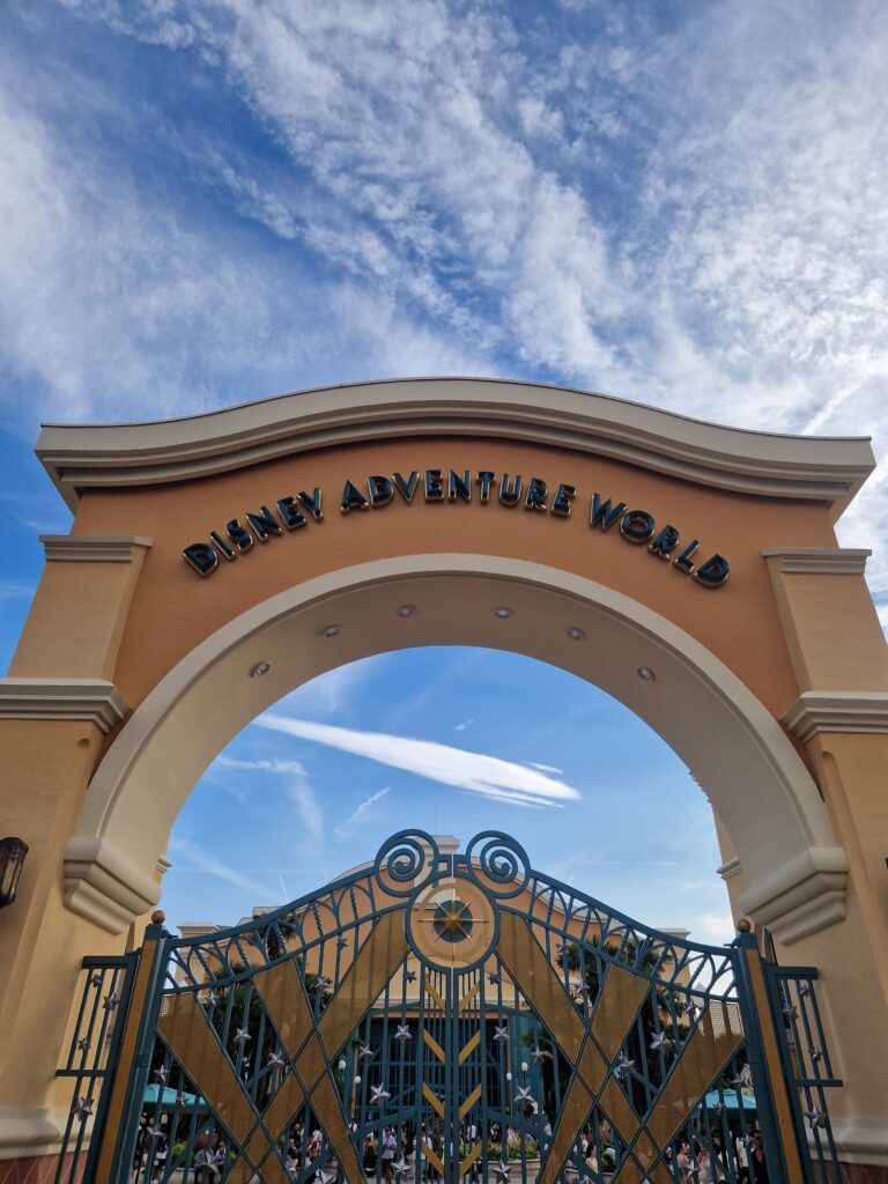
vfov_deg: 73.9
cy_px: 592
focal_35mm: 23
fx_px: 787
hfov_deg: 58.9
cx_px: 444
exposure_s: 1/1018
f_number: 1.8
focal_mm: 5.4
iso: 50
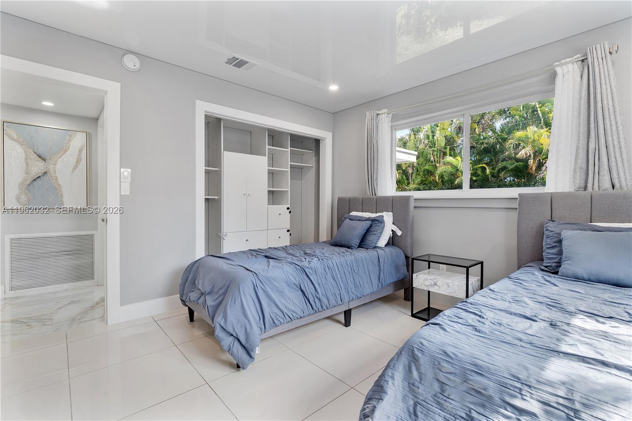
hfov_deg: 96.7
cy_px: 210
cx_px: 316
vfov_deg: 73.7
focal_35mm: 16
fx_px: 281
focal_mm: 16
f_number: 8
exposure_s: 1/30
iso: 640
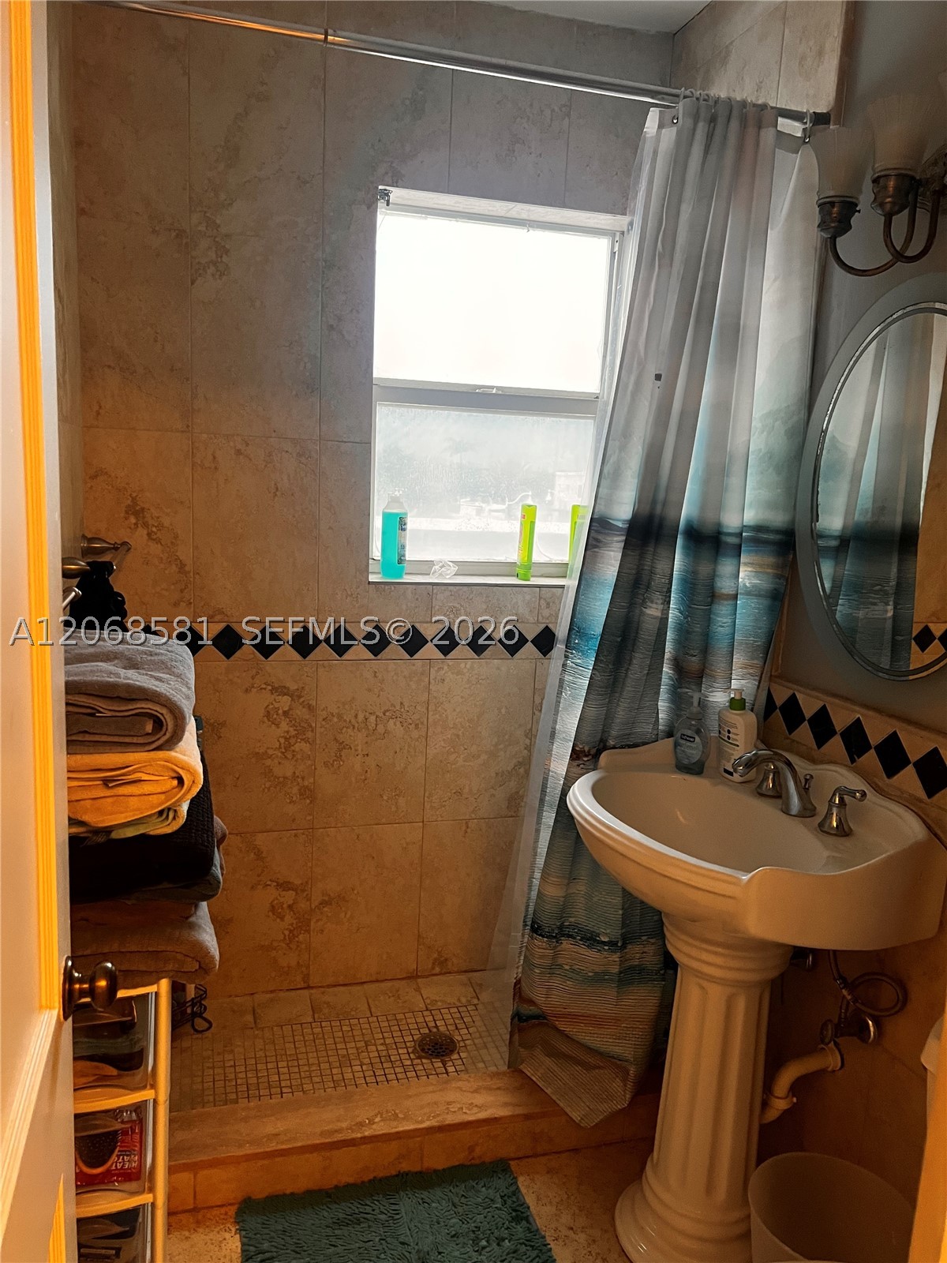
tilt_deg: -8.7
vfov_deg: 67.3
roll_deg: -0.8
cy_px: 632
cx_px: 474
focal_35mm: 26
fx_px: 948
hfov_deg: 53.1
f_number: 1.5
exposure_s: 1/60
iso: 320
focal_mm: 5.7
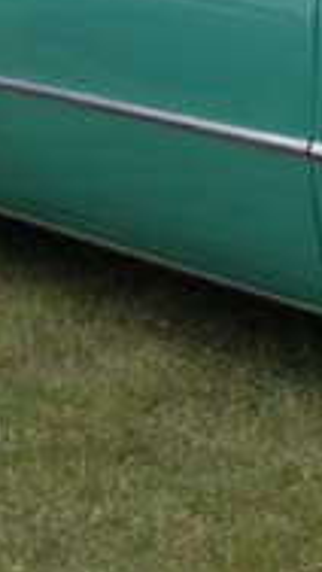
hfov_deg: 6.8
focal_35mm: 176
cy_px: -82
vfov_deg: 12.0
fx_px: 2667
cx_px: 571
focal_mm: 7.85
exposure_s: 1/249
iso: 100
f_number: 7.5
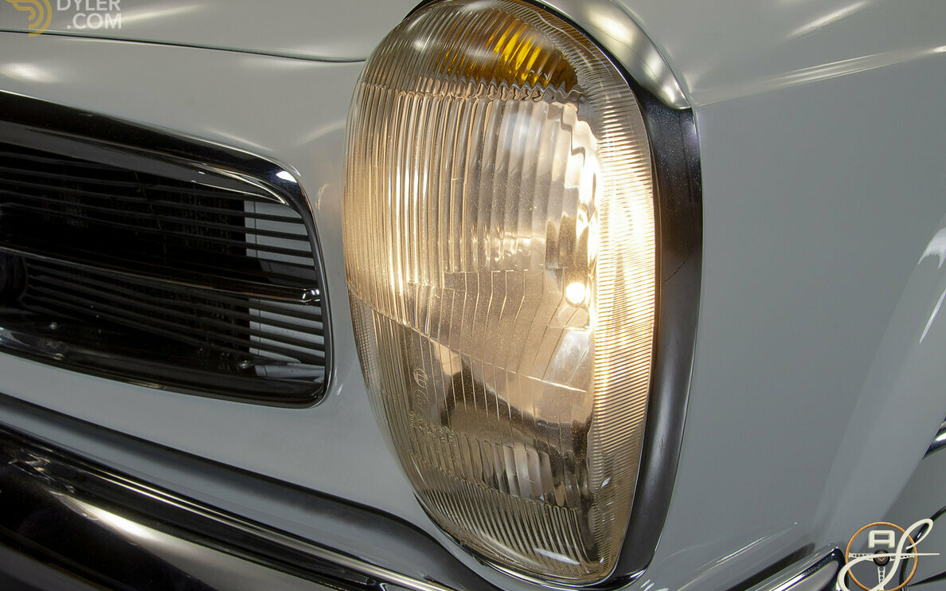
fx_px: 954
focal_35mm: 37
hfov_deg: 52.8
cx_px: 471
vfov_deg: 34.4
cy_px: 298
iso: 200
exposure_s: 1/5
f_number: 14
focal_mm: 24
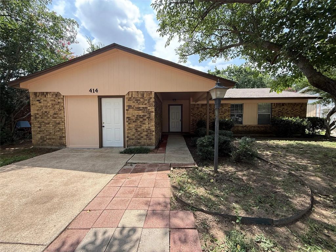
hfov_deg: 102.1
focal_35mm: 14
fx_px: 136
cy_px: 126
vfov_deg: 85.7
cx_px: 168
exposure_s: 1/479
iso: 64
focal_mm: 2.22
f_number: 2.2
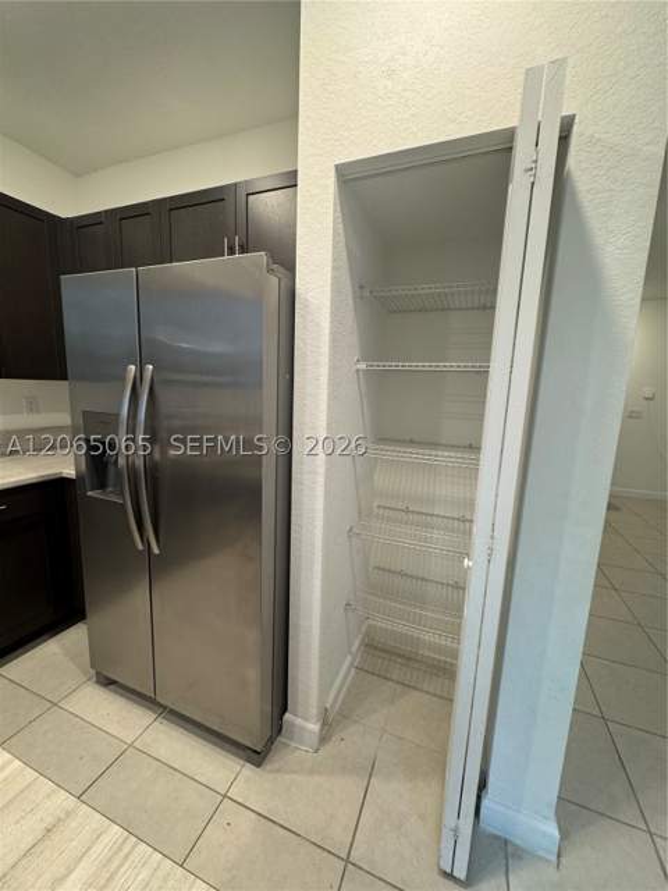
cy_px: 446
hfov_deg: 85.7
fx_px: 360
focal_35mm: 14
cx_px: 334
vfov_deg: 102.1
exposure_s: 1/60
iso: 160
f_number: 2.2
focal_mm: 2.22
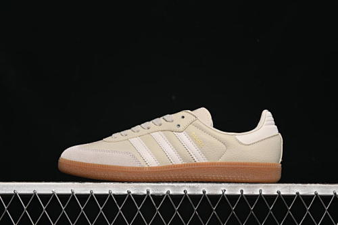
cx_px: 169
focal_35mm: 75
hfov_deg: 27.0
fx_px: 704
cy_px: 112
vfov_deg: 18.2
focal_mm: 50
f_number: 6.3
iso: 160
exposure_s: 1/60
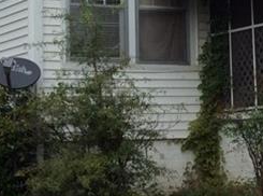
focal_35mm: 134
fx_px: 1015
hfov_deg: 14.7
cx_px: 182
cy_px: 13
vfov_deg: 10.9
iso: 32
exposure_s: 1/805
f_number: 2.4
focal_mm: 3.3
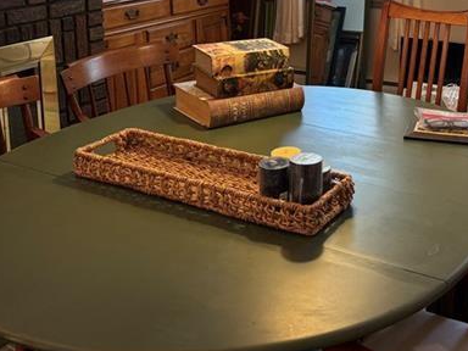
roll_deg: -0.9
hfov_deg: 37.0
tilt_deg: -11.0
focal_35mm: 50
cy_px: 24
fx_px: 676
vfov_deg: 27.9
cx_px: 364
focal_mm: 6.76
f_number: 1.78
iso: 200
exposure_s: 1/60
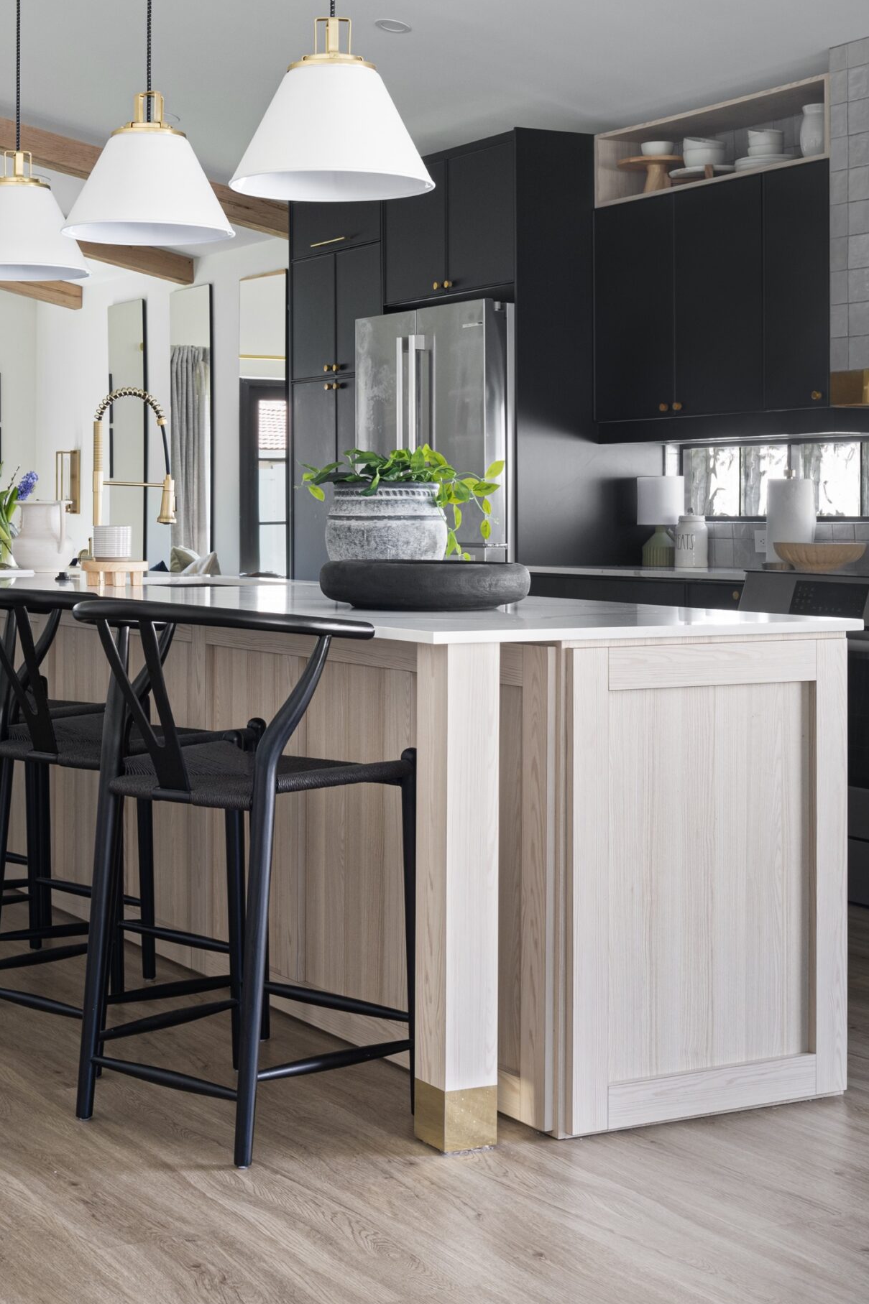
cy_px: 493
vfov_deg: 36.1
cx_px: 279
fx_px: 1992
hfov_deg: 24.5
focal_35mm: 55
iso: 160
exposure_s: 1/3
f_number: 9
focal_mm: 26.5
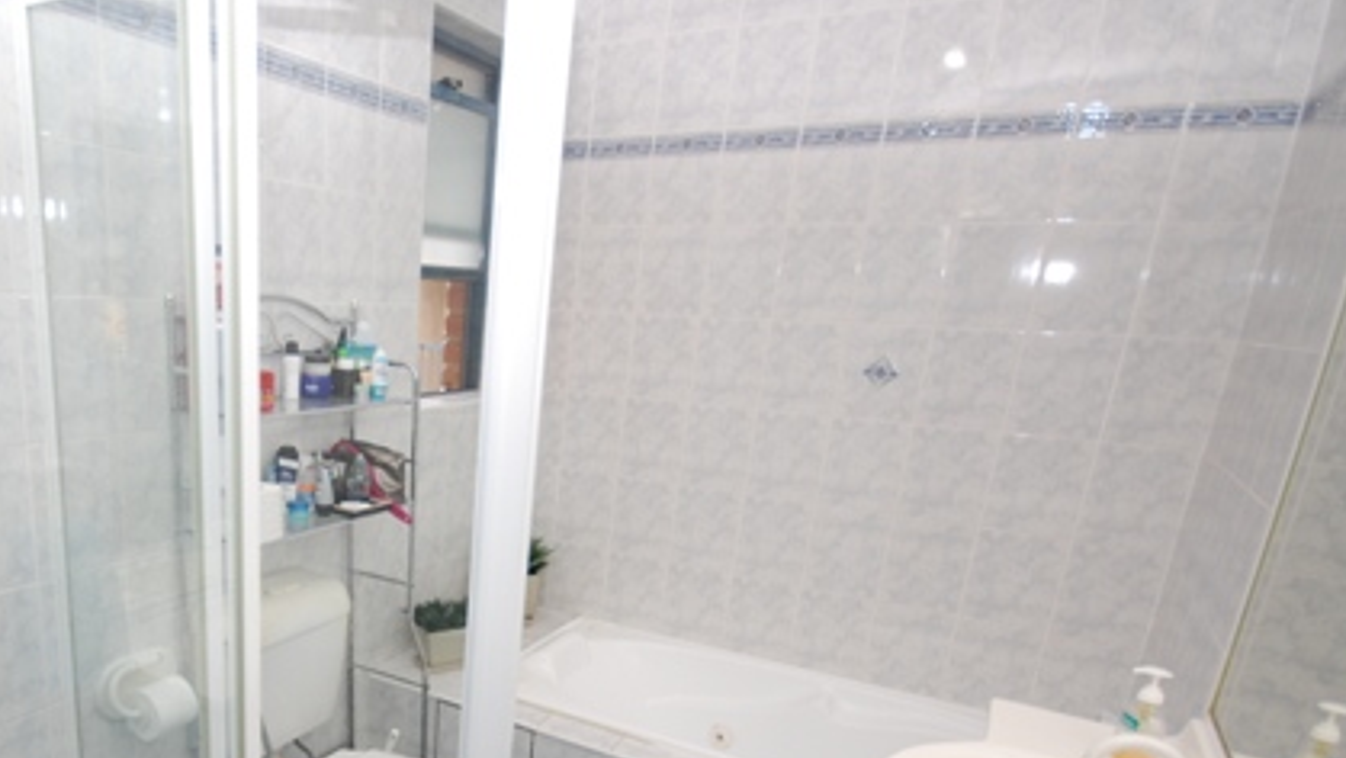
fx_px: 857
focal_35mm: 24
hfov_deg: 72.7
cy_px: 562
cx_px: 392
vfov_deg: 46.2
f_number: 4
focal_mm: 10
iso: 200
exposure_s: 1/60
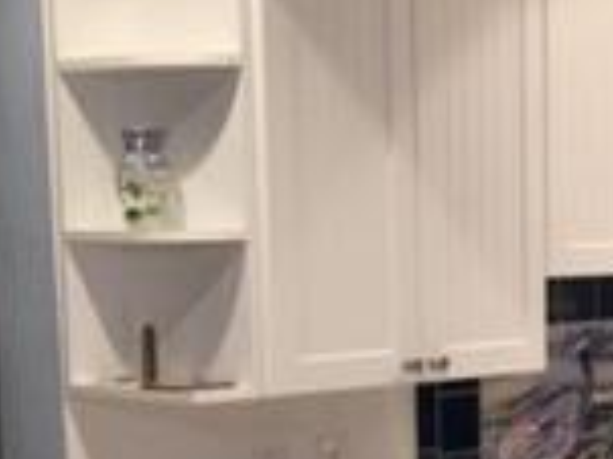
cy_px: 479
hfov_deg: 15.5
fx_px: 2176
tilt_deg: -7.9
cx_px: 706
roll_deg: -0.4
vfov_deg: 11.9
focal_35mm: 123
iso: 64
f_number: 2.2
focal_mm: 4.15
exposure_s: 1/15
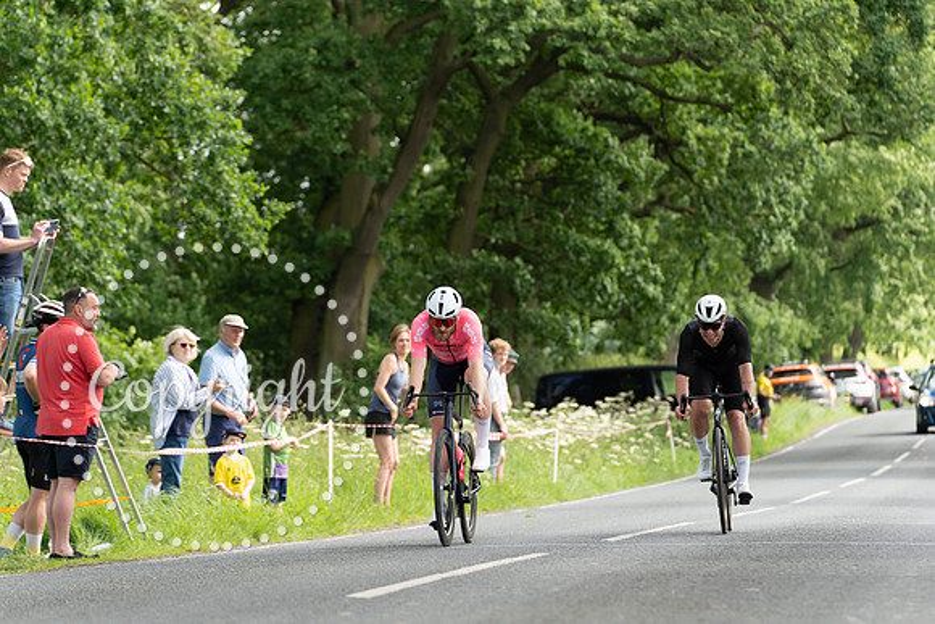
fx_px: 4026
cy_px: 312
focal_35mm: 155
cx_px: 468
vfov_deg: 8.9
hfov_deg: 13.2
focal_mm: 155
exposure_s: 1/1000
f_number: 4
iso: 250
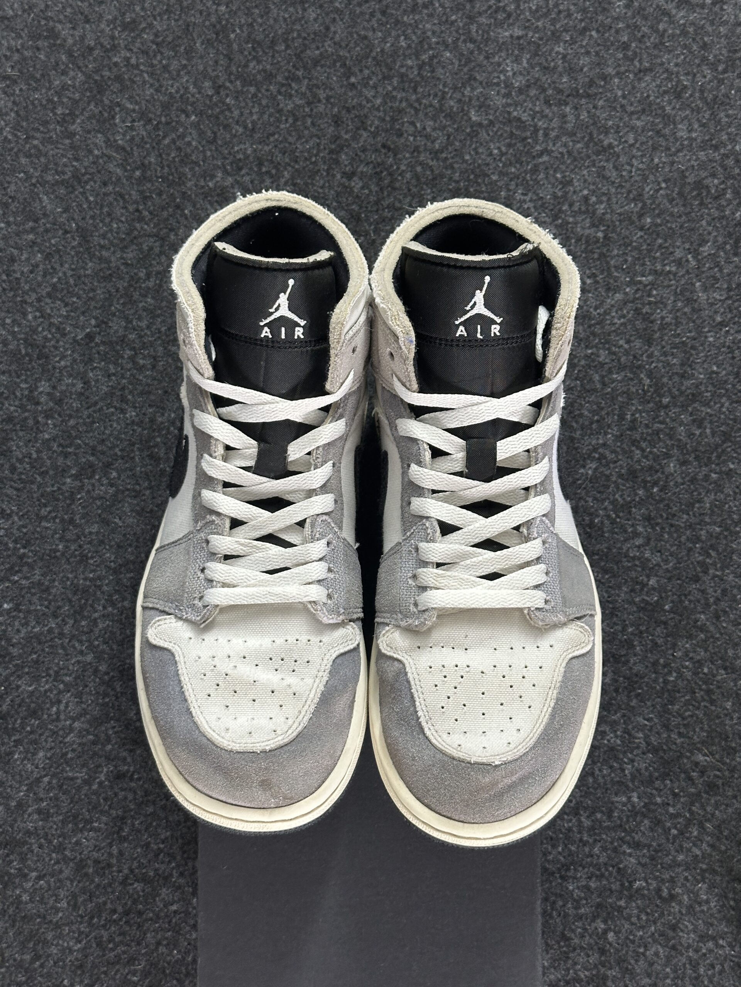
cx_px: 370
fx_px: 1370
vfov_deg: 39.7
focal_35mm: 48
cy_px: 494
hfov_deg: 30.3
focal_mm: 6.86
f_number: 1.78
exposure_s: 1/33
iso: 200
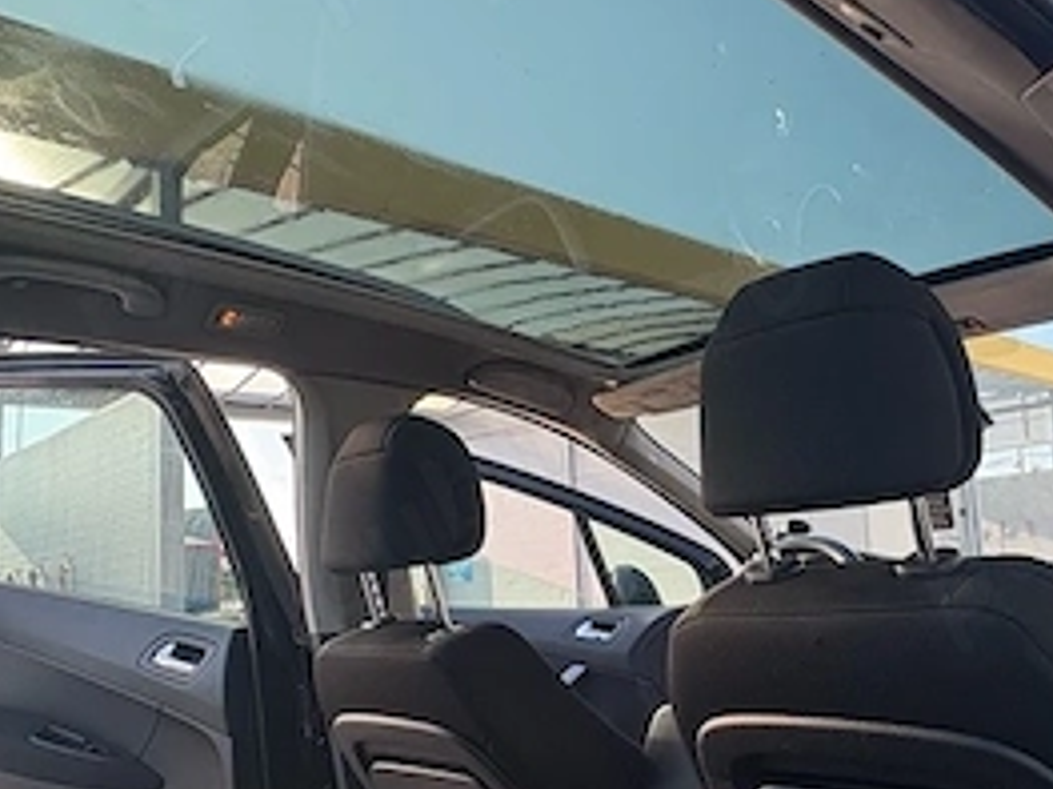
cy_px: 453
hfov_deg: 55.5
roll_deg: +4.7
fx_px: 973
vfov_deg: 44.0
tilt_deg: +7.0
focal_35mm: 32
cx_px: 713
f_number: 2.2
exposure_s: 1/334
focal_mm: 2.22
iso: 64
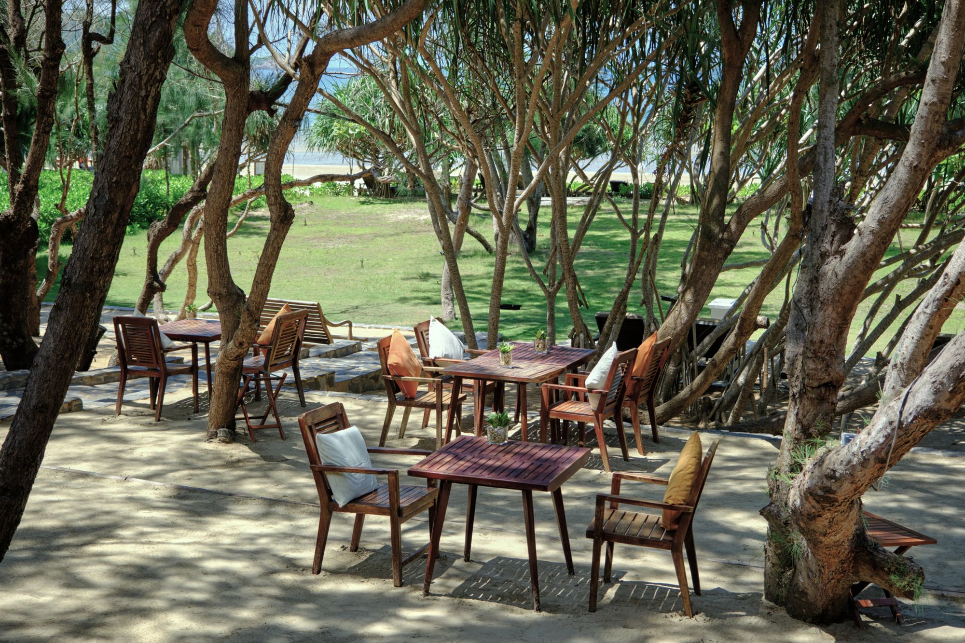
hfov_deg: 40.3
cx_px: 482
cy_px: 322
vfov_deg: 27.5
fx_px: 1313
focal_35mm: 49
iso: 125
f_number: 4
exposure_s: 1/500
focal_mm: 32.5
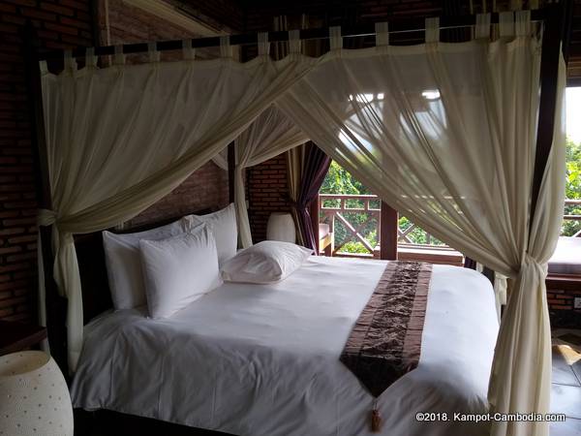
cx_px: 290
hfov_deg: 67.3
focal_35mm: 26
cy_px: 218
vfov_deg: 53.1
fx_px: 436
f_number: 1.7
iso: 40
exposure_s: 1/232
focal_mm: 3.93
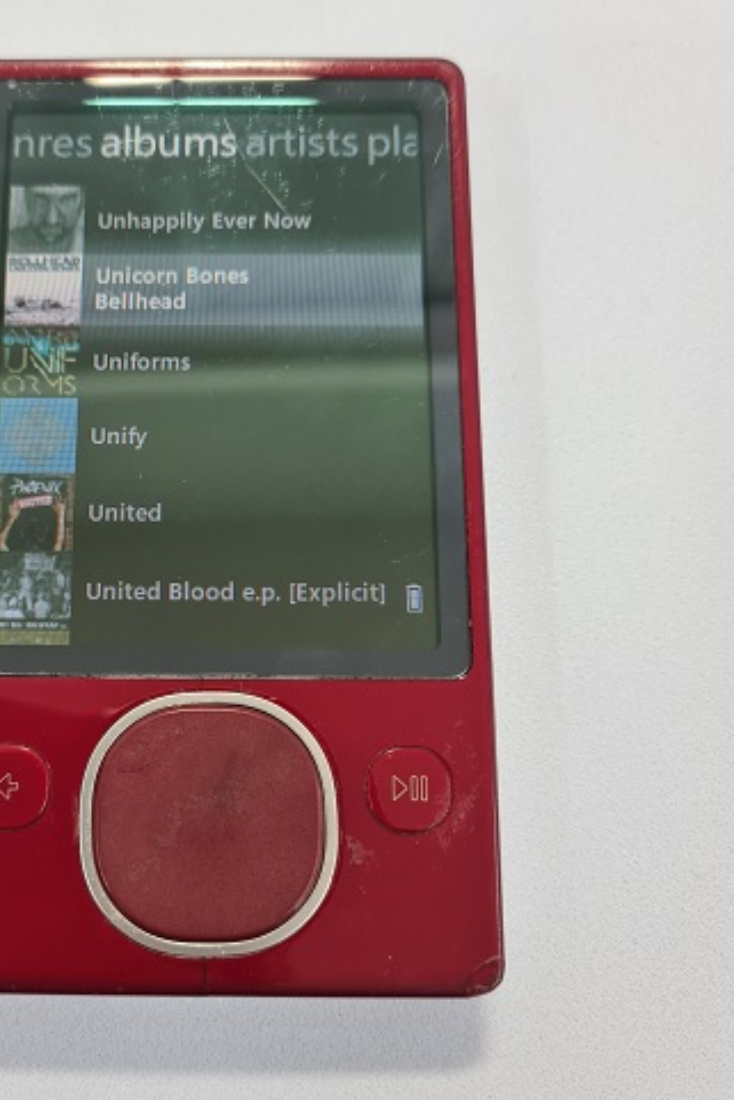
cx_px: 229
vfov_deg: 55.8
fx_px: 1039
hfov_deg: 38.3
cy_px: 545
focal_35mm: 34
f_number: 1.8
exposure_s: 1/60
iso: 100
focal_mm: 5.4
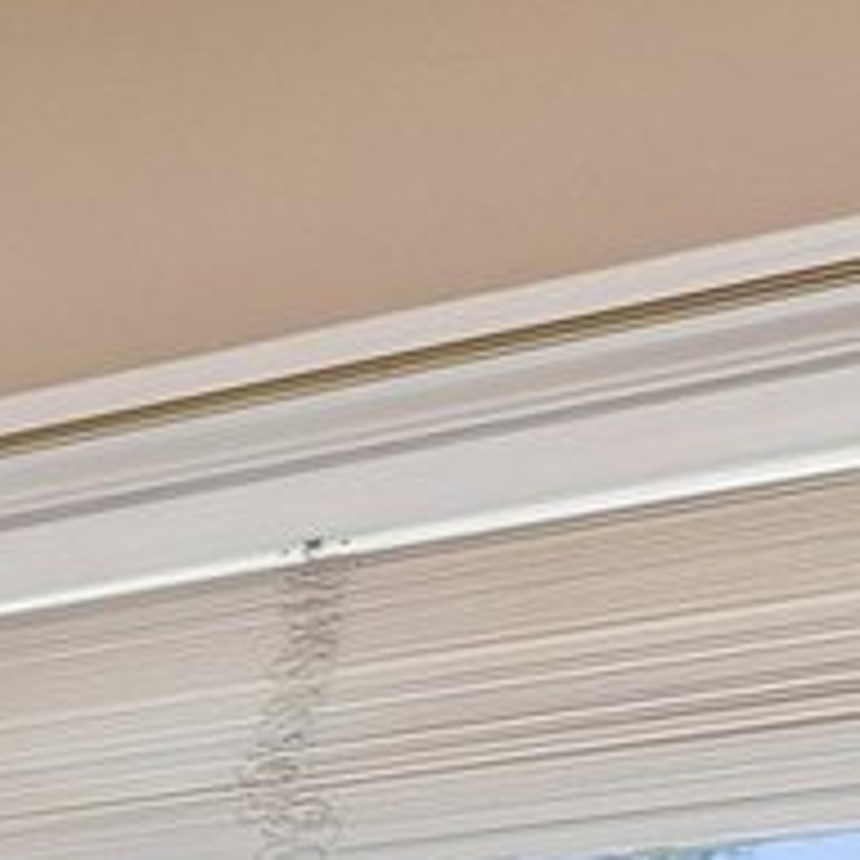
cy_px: 1693
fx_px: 3036
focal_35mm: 108
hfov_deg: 9.6
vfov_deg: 13.8
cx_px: -2085
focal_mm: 10
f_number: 8
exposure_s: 1/25
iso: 400
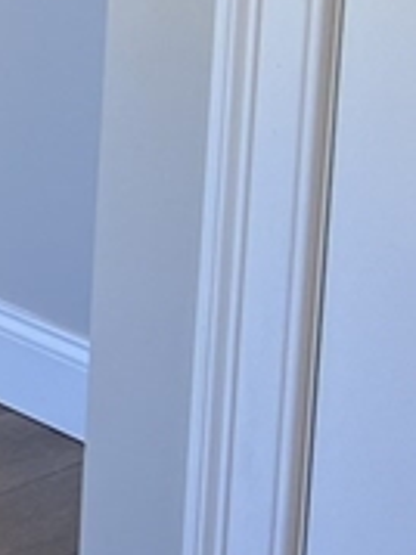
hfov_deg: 8.2
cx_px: -897
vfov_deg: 12.7
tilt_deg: -13.5
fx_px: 2390
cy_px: -248
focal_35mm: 149
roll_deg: +2.8
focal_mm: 5.7
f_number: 1.5
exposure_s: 1/120
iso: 64
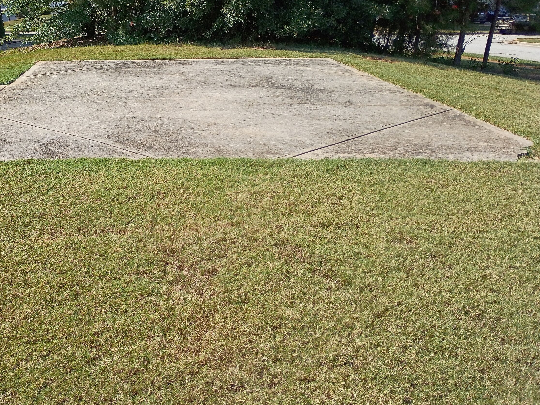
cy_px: 156
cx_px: 170
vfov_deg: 35.8
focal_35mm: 40
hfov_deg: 45.9
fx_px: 624
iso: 105
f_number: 1.8
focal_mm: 4.27
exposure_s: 1/926
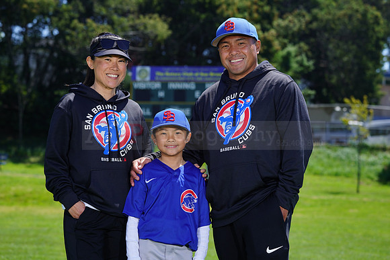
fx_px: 1604
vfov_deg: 9.3
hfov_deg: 13.9
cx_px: 195
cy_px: 130
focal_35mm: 148
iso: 100
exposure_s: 1/250
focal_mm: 148
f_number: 8
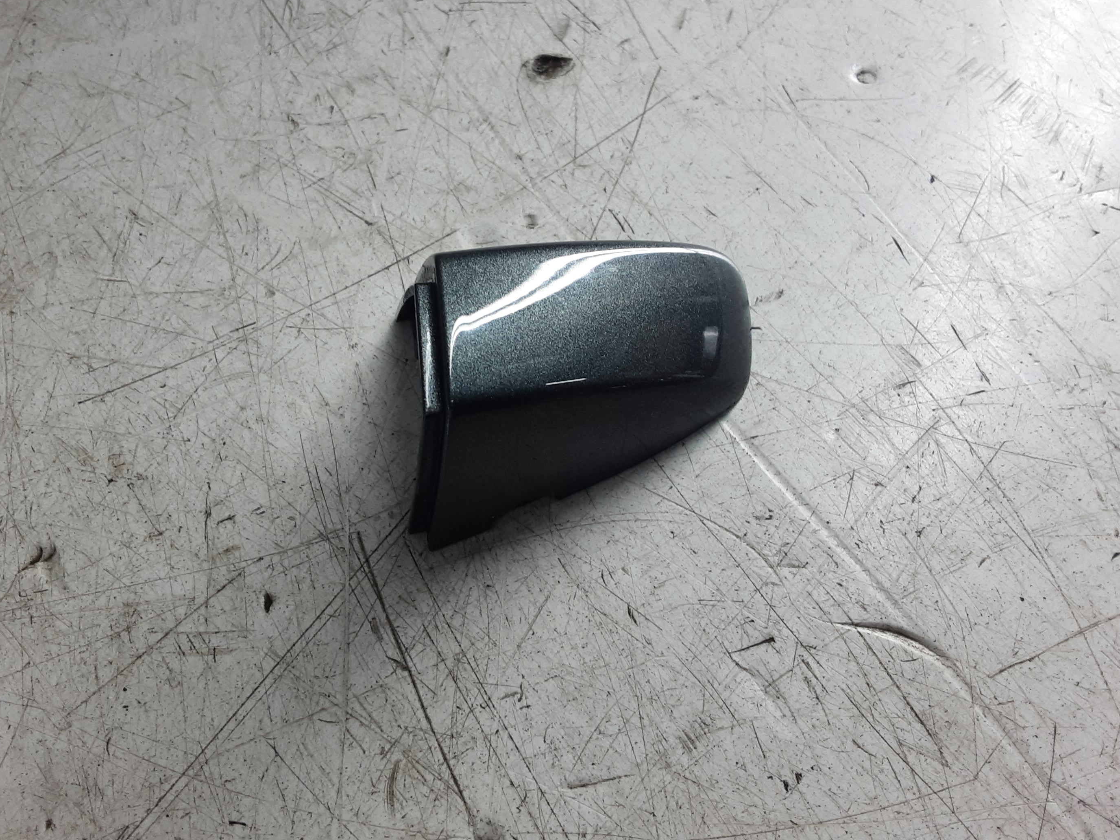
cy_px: 382
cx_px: 501
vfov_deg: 44.1
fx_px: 1035
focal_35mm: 32
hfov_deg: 56.7
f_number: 1.9
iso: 50
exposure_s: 1/50
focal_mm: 2.91
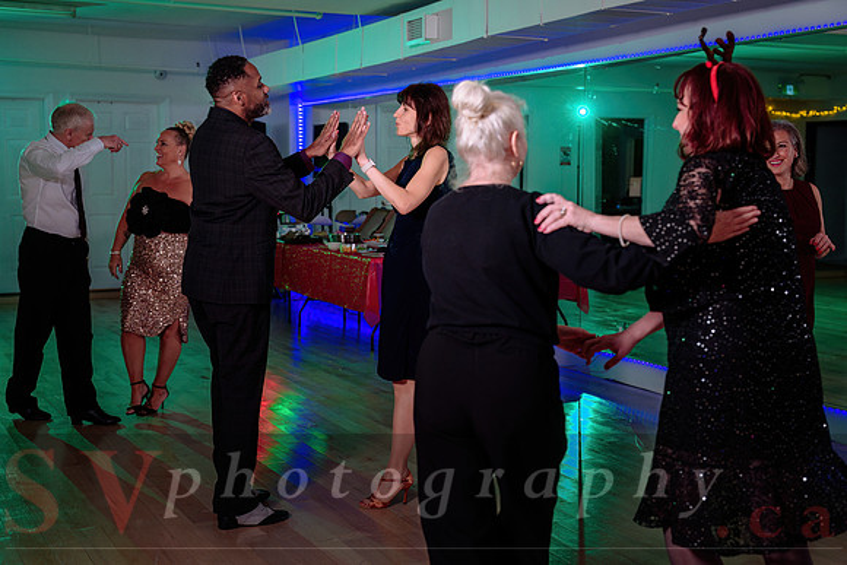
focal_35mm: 46
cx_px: 393
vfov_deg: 29.2
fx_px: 1085
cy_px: 262
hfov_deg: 42.6
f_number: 2.8
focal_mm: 43
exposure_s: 1/200
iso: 500
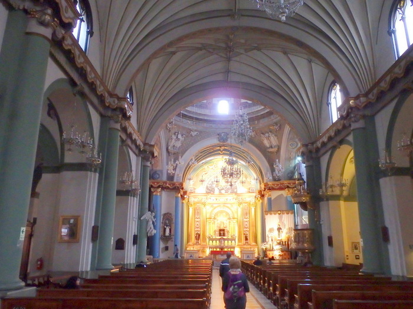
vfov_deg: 49.7
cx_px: 206
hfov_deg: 63.4
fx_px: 334
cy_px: 154
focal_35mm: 28
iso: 800
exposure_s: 1/10
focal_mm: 5
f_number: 3.9
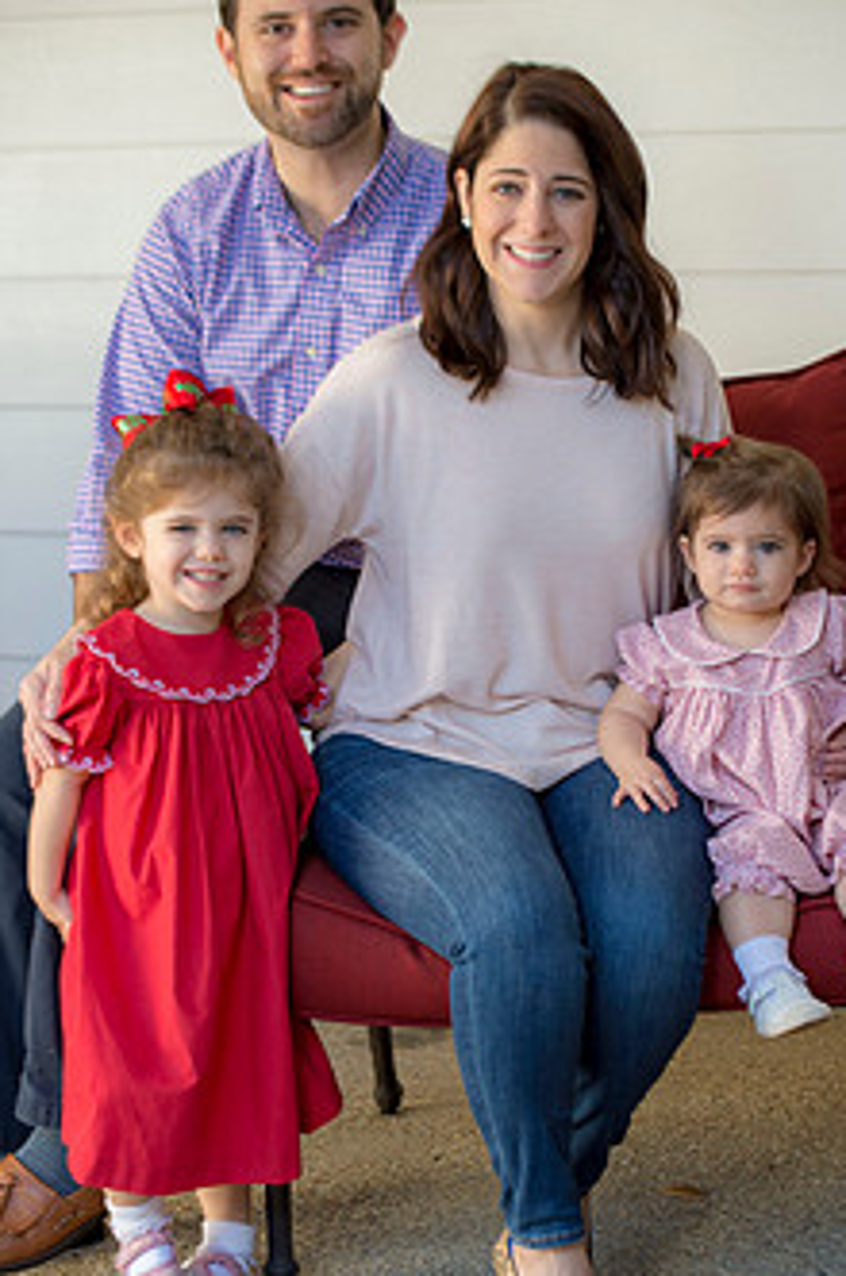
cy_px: 738
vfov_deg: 21.5
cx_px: 506
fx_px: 3363
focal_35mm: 95
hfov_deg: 14.3
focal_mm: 70
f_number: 4
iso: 320
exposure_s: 1/200
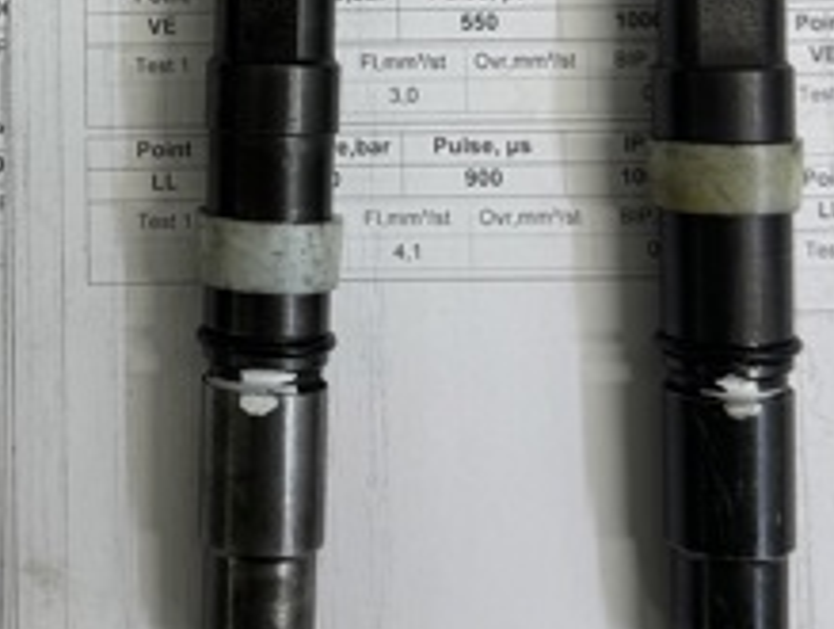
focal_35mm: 70
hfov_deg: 27.0
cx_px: 118
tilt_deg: -88.0
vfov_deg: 20.4
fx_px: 1689
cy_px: -11
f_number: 1.78
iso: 64
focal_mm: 6.76
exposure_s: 1/121
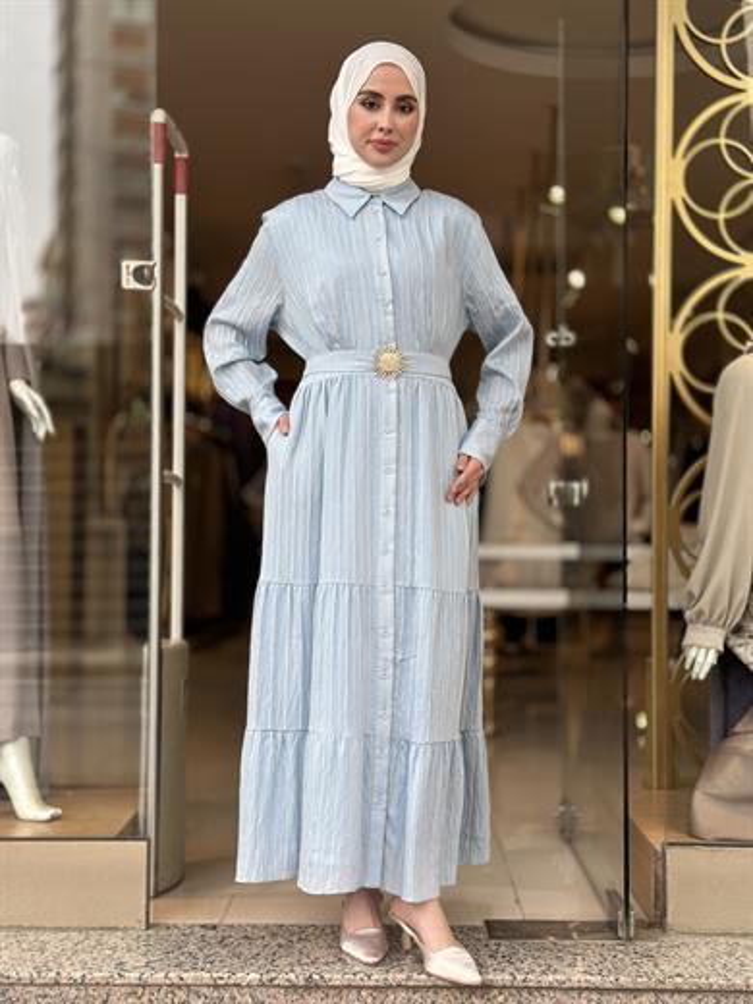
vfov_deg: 39.7
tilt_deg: +1.0
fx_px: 1392
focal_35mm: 48
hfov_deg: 30.3
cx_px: 376
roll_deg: -1.3
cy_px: 502
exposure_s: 1/843
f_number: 1.78
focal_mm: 6.86
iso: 80
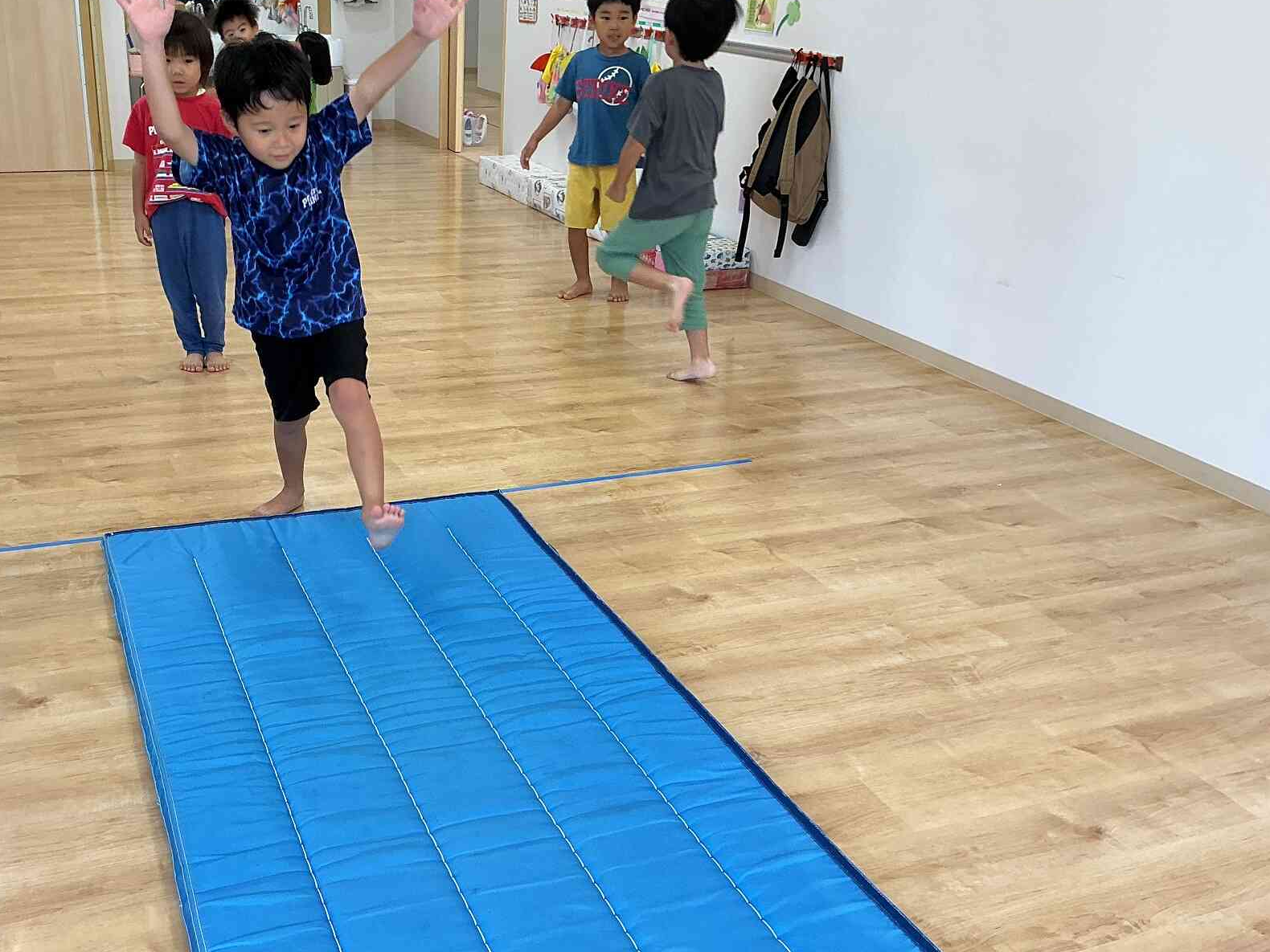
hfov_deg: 49.8
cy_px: 532
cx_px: 494
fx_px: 1357
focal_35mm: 37
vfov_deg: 38.6
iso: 32
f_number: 1.8
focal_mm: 3
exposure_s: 1/100
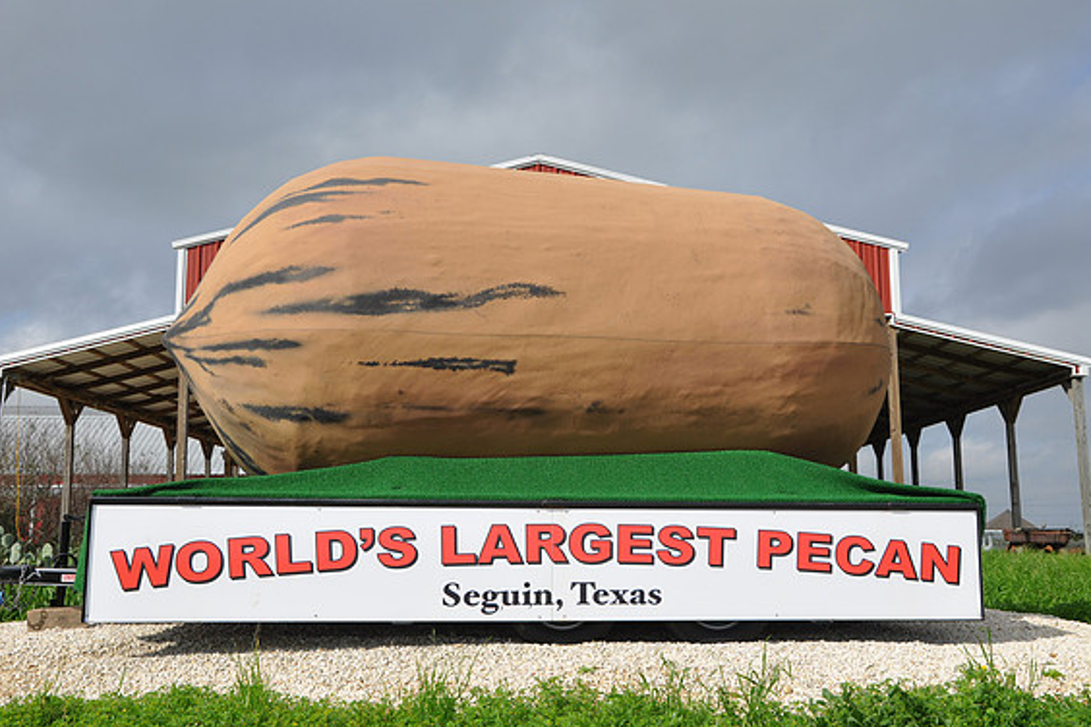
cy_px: 370
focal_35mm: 39
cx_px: 559
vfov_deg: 34.6
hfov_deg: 50.1
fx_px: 1167
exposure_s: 1/320
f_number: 9
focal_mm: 25
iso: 200
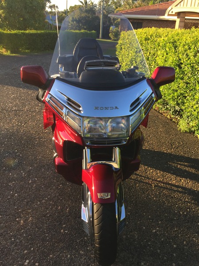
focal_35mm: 29
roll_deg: -1.5
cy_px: 133
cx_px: 100
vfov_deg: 61.7
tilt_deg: -25.9
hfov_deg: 48.2
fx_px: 222
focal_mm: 4.15
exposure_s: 1/341
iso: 32
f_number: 2.2
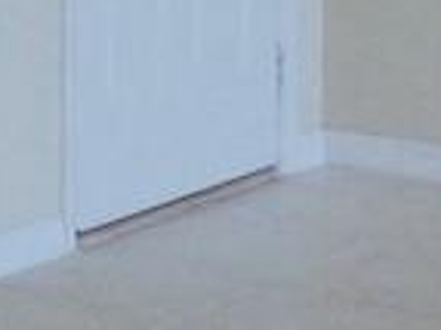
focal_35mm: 143
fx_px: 1820
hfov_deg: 11.3
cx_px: -657
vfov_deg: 9.8
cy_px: -284
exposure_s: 1/80
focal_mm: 3.58
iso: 400
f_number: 2.8
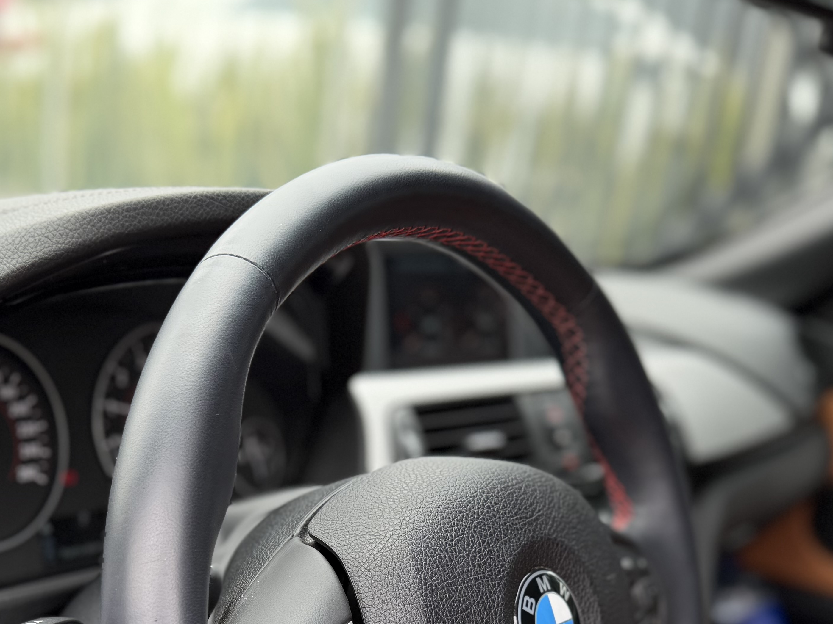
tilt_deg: -21.0
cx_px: 259
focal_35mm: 49
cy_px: 628
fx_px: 1179
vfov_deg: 27.9
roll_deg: -5.8
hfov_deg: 38.3
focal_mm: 6.76
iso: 100
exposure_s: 1/563
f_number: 1.78
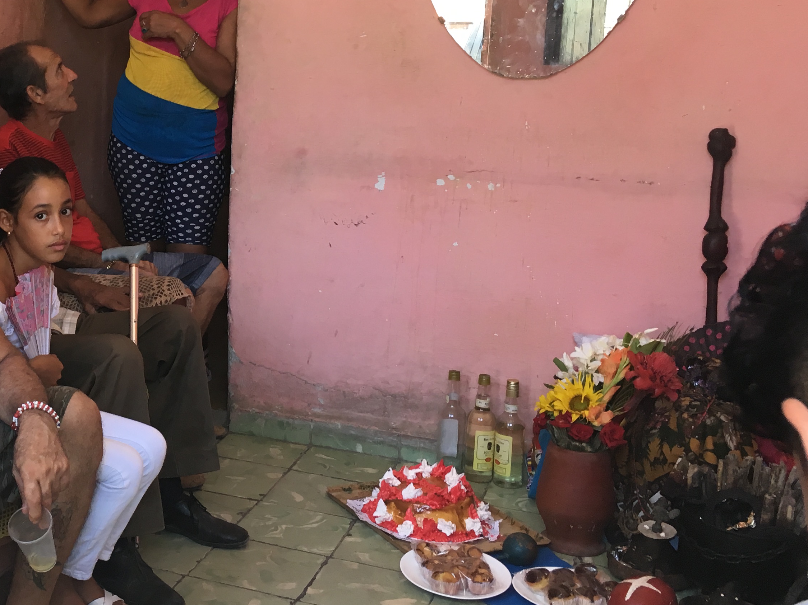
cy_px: 210
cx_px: 89
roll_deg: -1.4
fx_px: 1214
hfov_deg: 34.8
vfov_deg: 27.9
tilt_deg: -8.3
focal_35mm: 52
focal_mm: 4.15
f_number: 2.2
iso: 32
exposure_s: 1/40
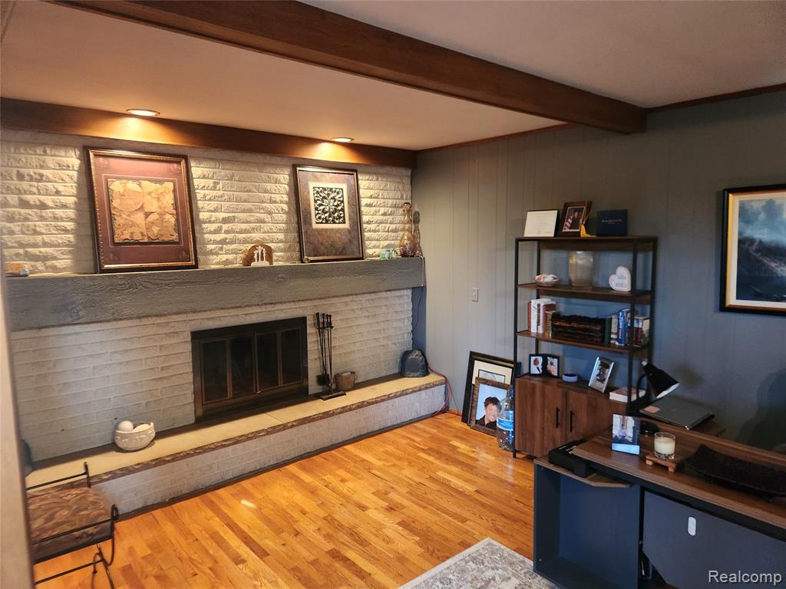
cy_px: 294
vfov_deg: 58.9
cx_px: 393
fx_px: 522
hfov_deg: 73.9
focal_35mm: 23
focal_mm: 5.4
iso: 1000
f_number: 1.8
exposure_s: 1/120
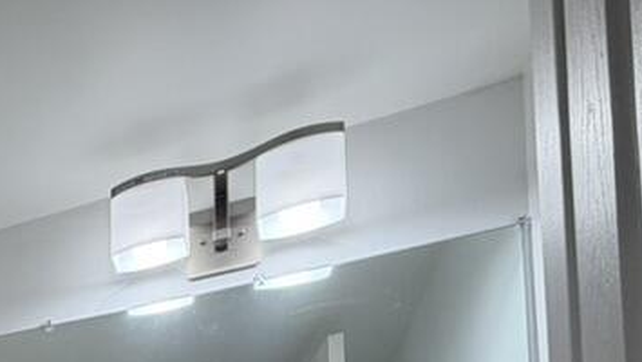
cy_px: 634
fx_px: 749
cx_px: -152
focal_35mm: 44
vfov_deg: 20.3
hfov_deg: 35.2
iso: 64
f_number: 2.2
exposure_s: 1/120
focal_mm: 2.22
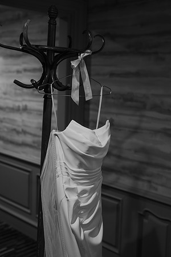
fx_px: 356
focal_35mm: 50
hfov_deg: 27.0
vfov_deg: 39.6
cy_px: 128
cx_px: 86
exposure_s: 1/40
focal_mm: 50
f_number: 2.8
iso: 320
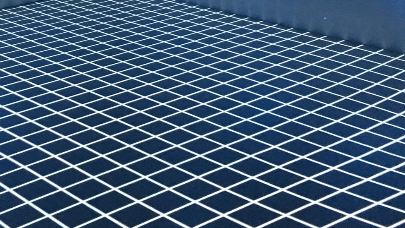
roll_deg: +2.6
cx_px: 83
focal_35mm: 66
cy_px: -31
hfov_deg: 31.1
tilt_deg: -11.8
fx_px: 709
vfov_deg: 17.5
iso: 200
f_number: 2.2
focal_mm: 4.15
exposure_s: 1/20
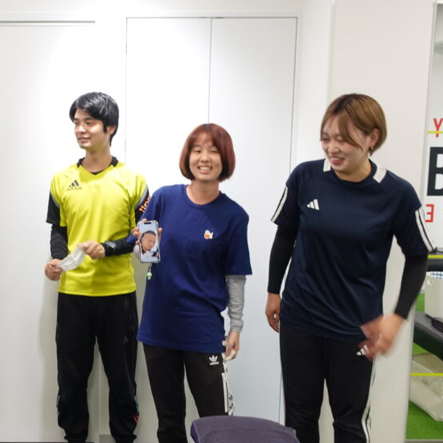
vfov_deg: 34.6
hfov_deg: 33.6
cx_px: 82
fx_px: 709
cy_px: 248
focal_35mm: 49
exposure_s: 1/30
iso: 125
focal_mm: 12.04
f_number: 2.5
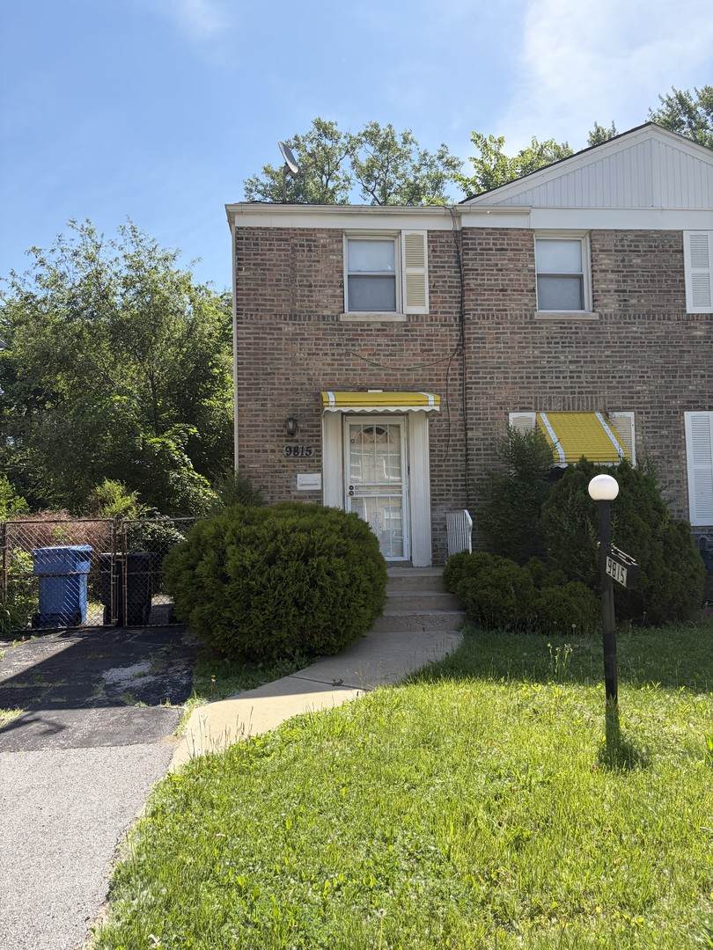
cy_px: 475
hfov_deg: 53.1
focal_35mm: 26
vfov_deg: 67.3
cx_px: 356
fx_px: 714
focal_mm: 5.96
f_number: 1.6
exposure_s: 1/3279
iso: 64
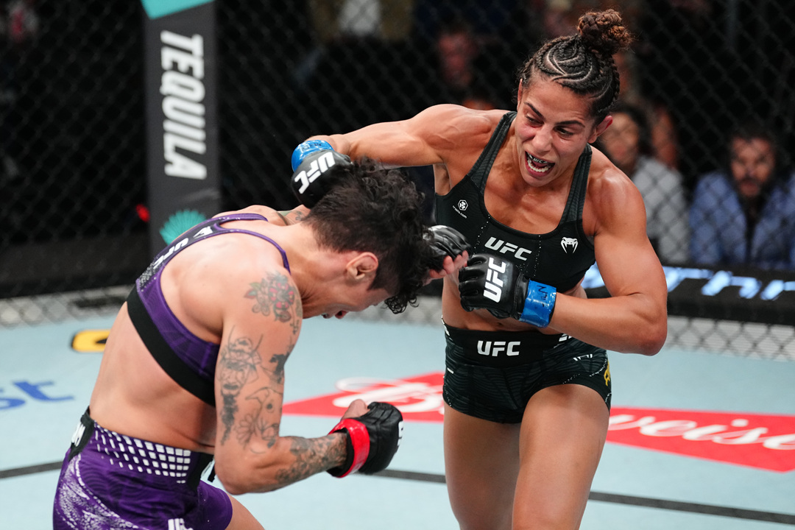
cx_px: 398
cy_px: 265
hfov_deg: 19.6
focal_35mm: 104
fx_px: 2296
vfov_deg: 13.2
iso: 5000
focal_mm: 104
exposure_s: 1/1250
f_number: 2.8
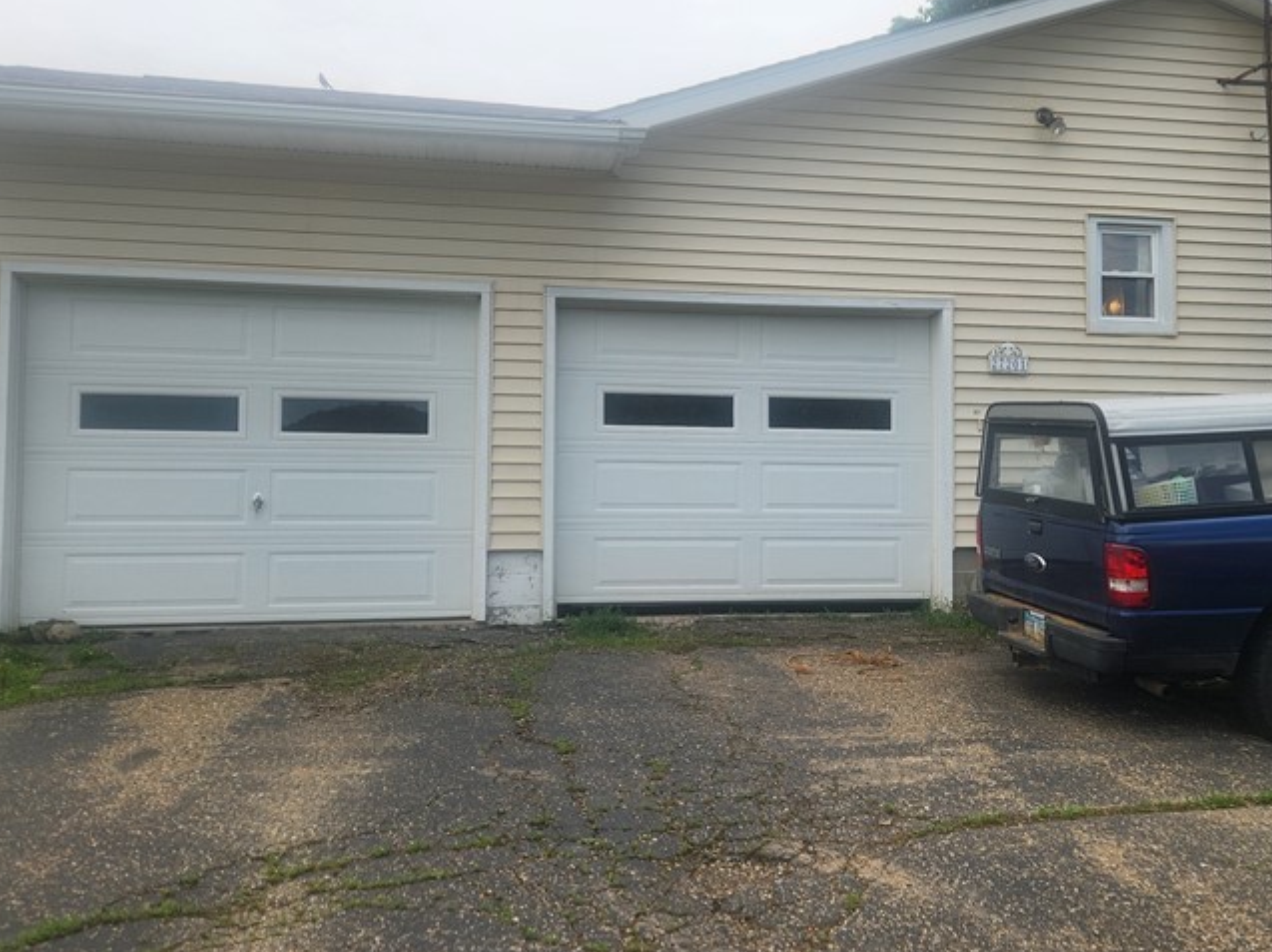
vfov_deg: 38.6
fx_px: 1359
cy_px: 447
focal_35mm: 37
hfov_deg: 50.0
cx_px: 735
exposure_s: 1/1571
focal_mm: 5.4
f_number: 1.8
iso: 20
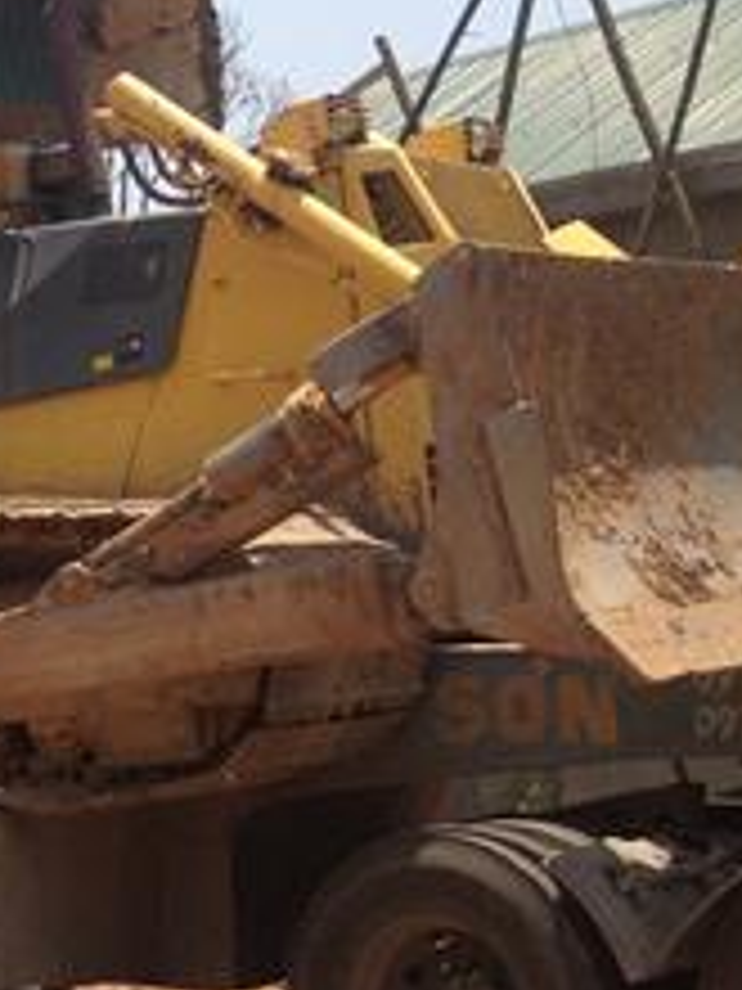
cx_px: -558
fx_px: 2858
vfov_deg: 19.6
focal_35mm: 100
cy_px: 585
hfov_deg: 13.4
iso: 50
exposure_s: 1/1577
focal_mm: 4.28
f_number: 2.4
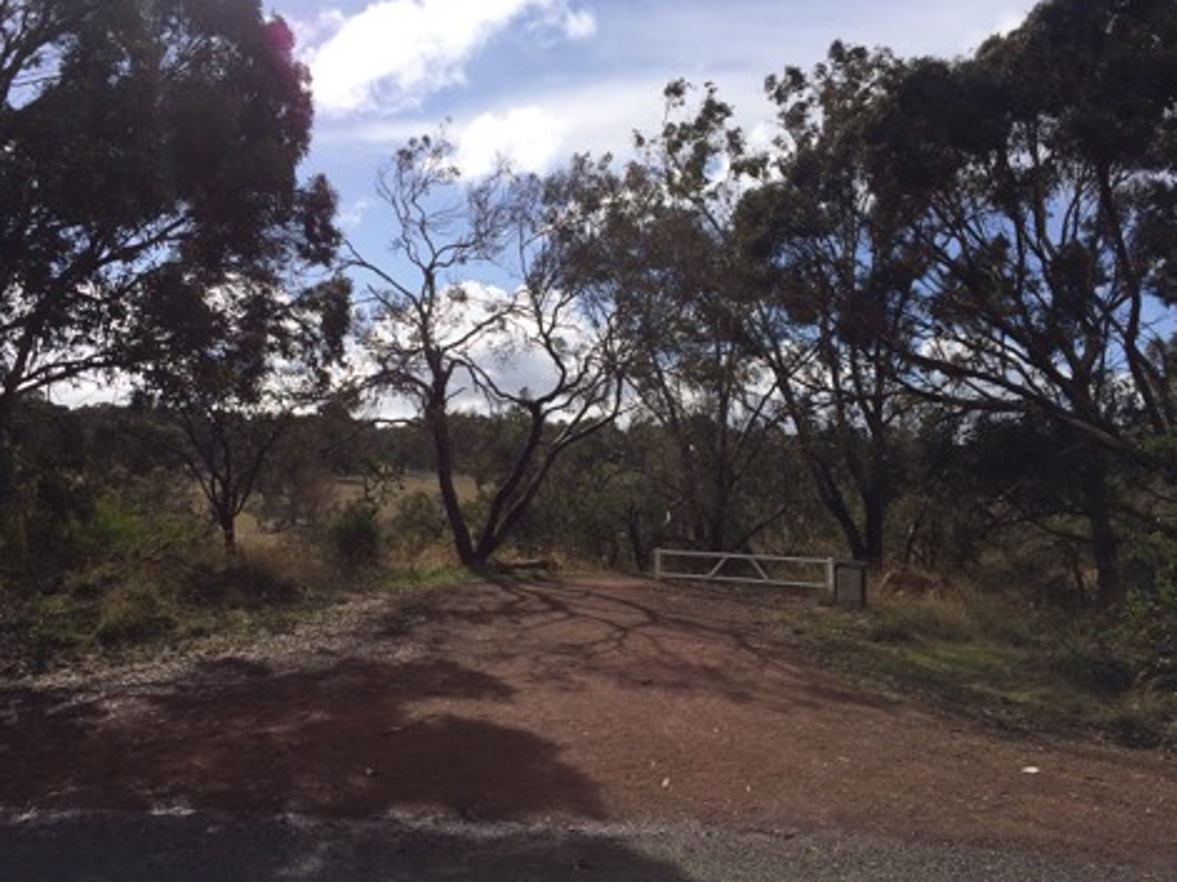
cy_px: 427
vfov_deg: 44.1
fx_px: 1088
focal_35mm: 32
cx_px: 535
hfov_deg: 56.7
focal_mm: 4.15
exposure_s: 1/4115
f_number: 2.2
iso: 32
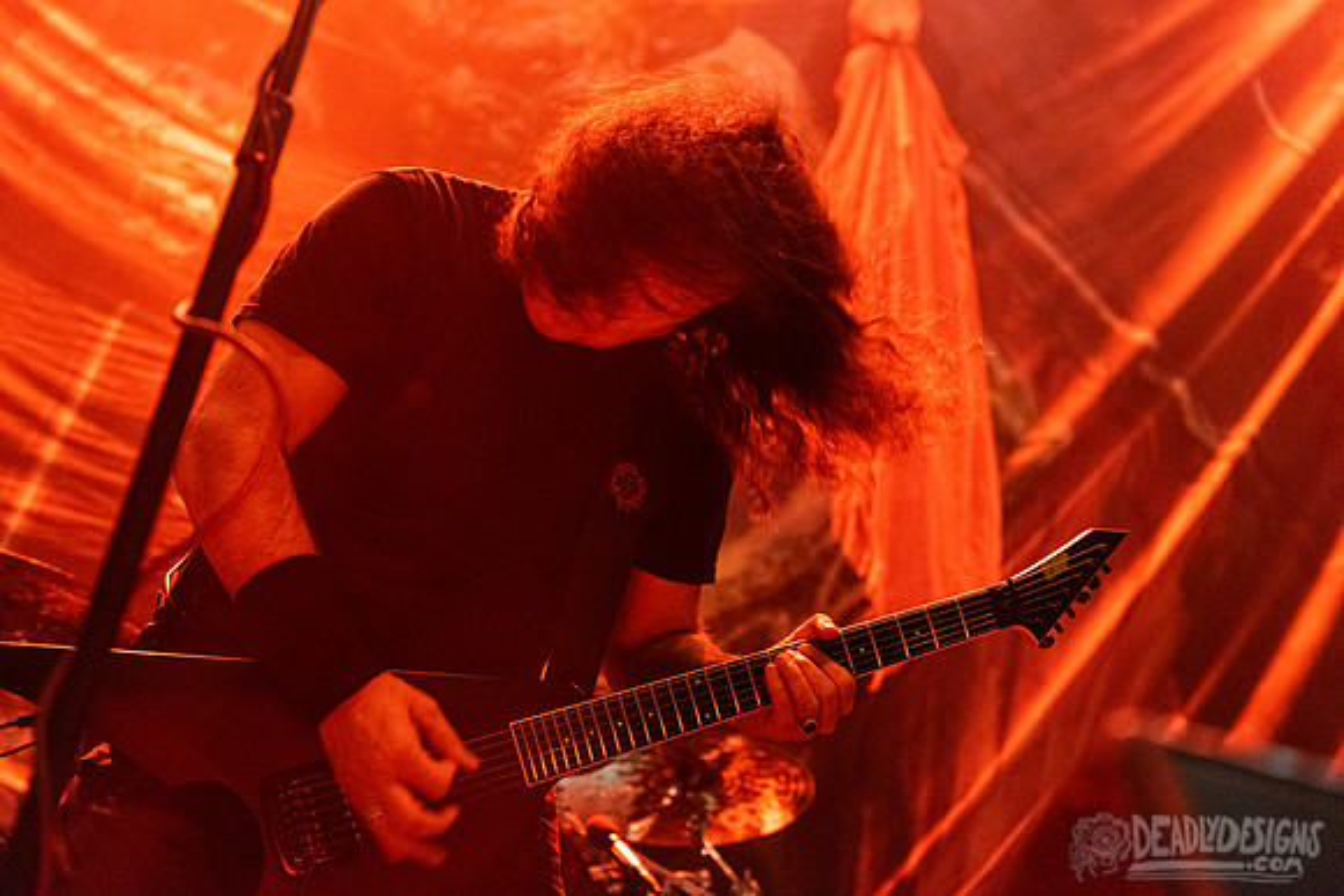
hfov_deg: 43.6
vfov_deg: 29.9
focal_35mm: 45
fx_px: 1680
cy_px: 448
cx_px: 672
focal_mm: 45
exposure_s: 1/160
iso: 3200
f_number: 3.2
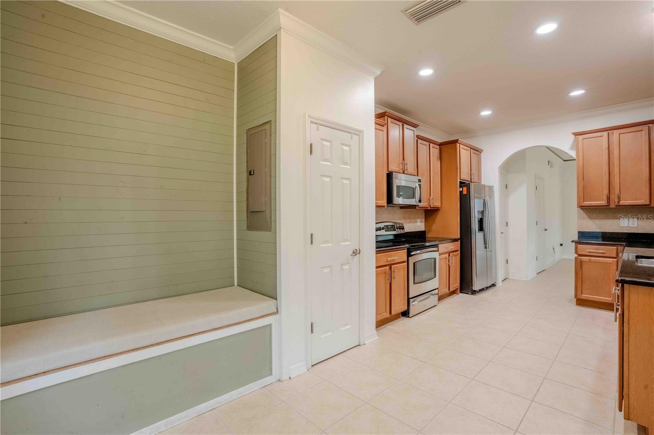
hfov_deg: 96.7
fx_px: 291
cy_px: 218
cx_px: 327
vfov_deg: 73.7
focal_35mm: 16
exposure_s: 1/500
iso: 1000
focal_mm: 16
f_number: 10
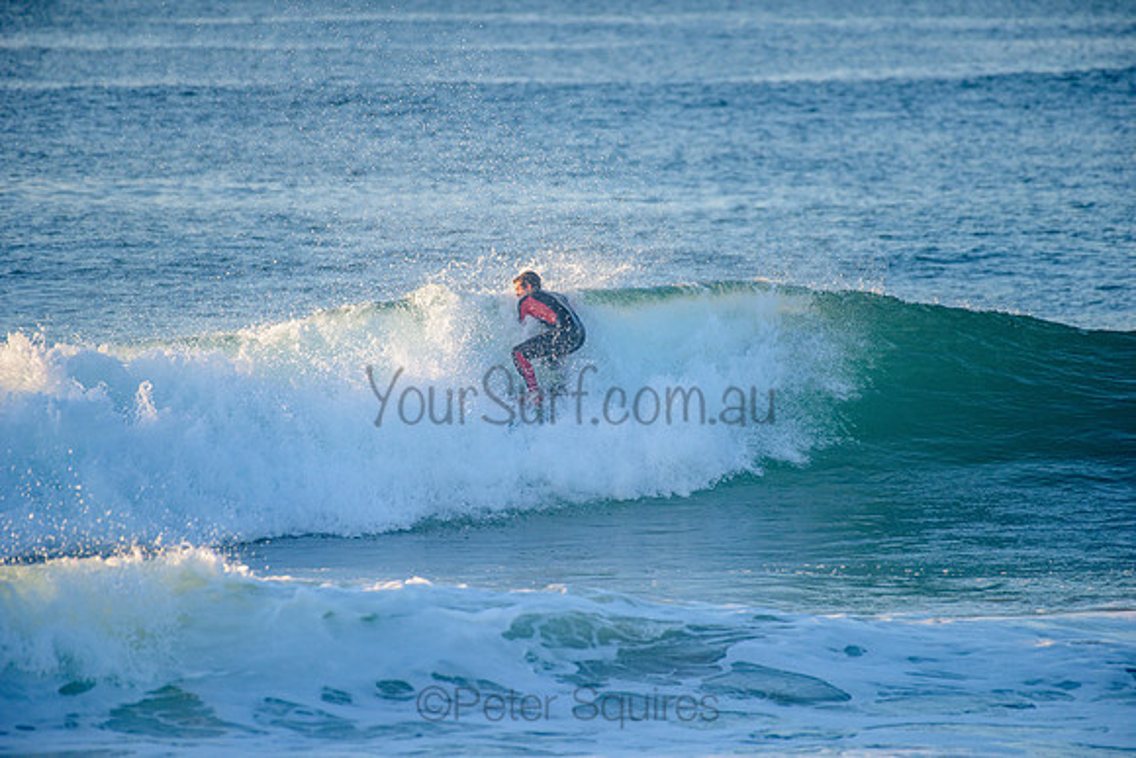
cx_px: 568
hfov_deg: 4.1
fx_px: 15781
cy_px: 379
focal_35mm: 500
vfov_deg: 2.8
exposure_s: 1/1250
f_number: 5.6
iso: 450
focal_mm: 500
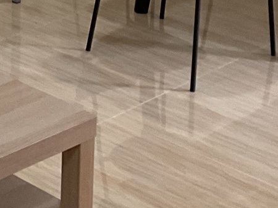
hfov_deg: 12.8
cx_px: -301
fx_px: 1060
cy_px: -250
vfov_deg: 10.1
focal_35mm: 132
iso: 80
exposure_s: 1/50
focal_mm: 3
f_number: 1.8
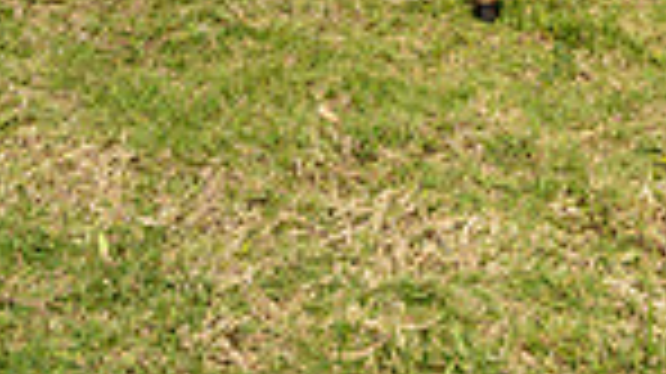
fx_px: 2135
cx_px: 310
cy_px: -631
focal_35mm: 121
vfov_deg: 8.7
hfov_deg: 17.7
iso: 100
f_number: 8
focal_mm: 38
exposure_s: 1/250
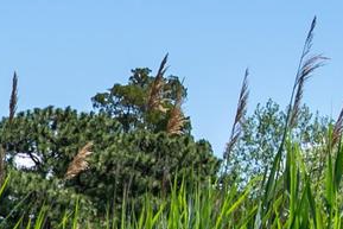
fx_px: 3575
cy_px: 479
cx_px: -750
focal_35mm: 375
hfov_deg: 5.2
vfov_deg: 3.6
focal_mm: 53
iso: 80
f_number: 9
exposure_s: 1/125
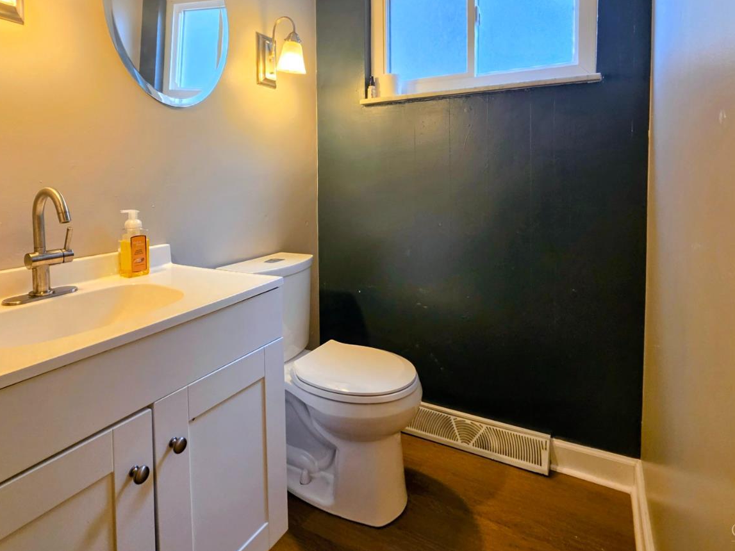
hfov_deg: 91.0
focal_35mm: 17
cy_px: 192
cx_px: 349
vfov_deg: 72.9
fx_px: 361
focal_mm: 2.2
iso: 125
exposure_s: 1/120
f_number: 1.9
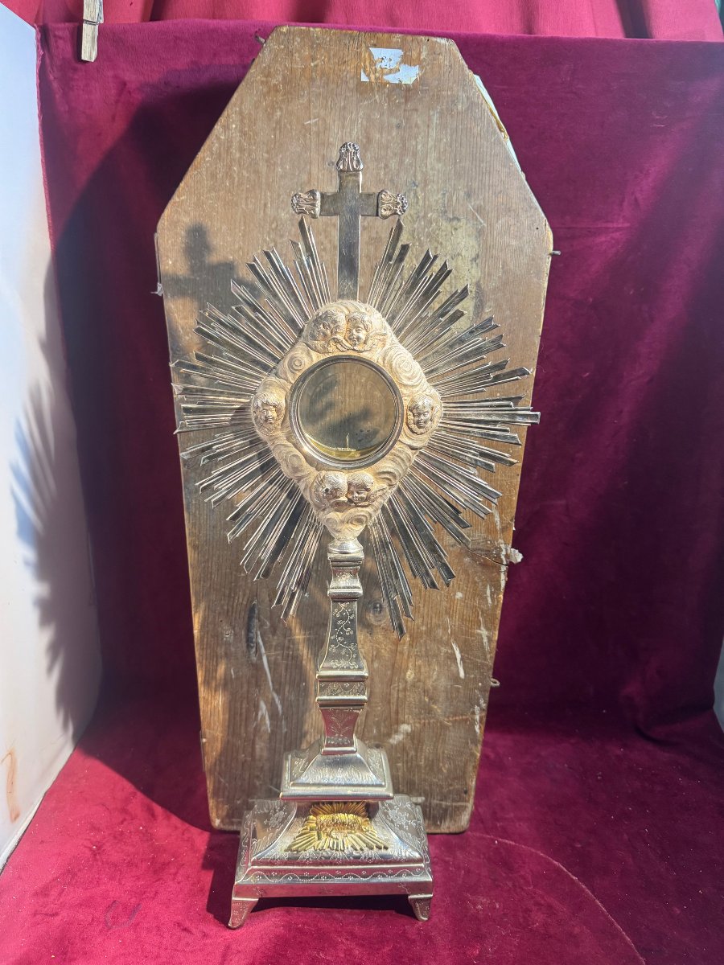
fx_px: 669
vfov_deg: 71.6
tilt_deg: -14.3
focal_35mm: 24
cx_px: 362
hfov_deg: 56.8
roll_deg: +0.1
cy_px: 482
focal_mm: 6.76
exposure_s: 1/100
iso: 200
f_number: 1.78
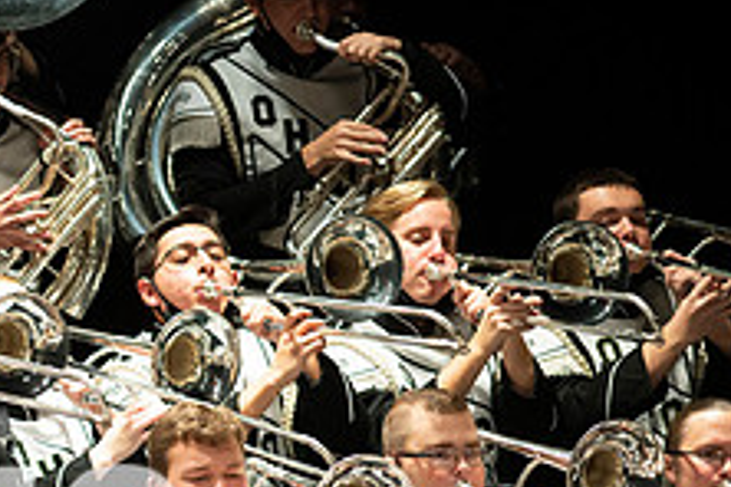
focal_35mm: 783
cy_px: 619
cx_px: -66
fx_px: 15898
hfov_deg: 2.6
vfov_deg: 1.8
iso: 3200
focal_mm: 300
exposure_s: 1/500
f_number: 2.8
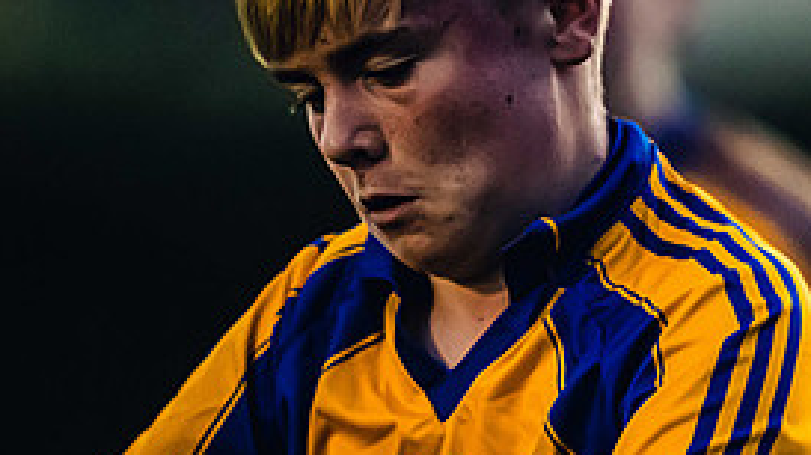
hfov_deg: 2.1
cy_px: 404
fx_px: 22281
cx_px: 644
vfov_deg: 1.2
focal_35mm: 1037
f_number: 2.8
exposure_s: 1/500
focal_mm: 400
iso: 5000
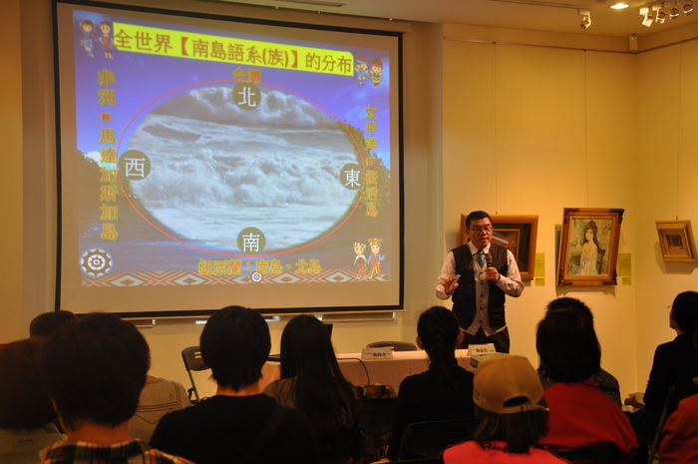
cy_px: 232
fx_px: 1220
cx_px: 349
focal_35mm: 63
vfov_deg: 21.5
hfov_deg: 31.9
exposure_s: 1/15
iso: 450
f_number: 4.8
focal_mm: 42
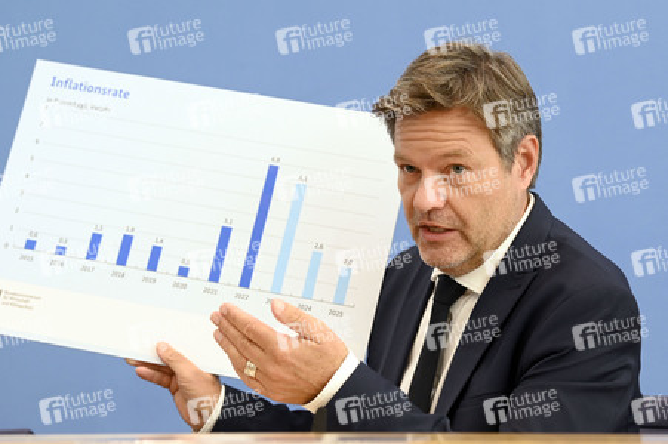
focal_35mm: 95
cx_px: 334
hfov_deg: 21.5
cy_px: 222
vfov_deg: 14.4
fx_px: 1761
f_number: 5
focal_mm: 95
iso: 3200
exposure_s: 1/1000
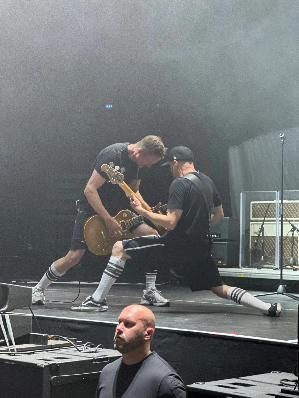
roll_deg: -0.1
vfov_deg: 25.3
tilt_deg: +0.7
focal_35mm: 77
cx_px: 150
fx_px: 887
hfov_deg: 19.1
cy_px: 199
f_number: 2.8
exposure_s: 1/37
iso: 250
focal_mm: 9
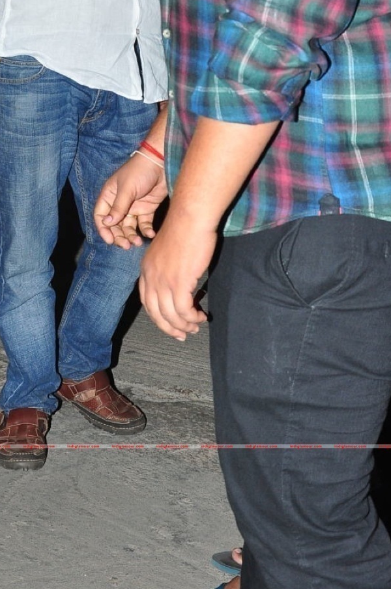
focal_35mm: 114
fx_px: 1863
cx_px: 38
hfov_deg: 11.9
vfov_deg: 17.7
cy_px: 62
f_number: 8
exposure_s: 1/125
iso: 500
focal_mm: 38
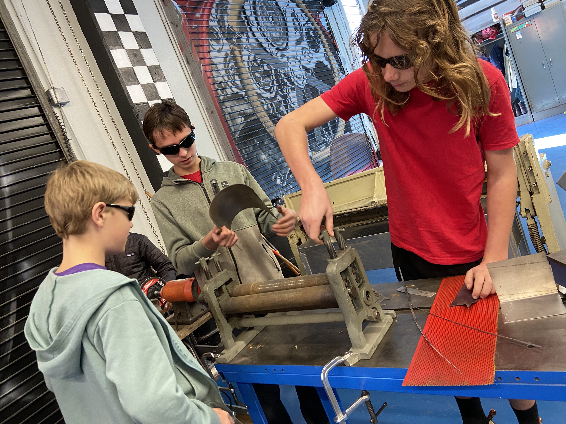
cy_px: 212
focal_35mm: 26
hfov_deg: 67.3
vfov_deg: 53.1
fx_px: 425
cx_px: 283
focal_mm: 4.25
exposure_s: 1/60
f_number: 1.8
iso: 250
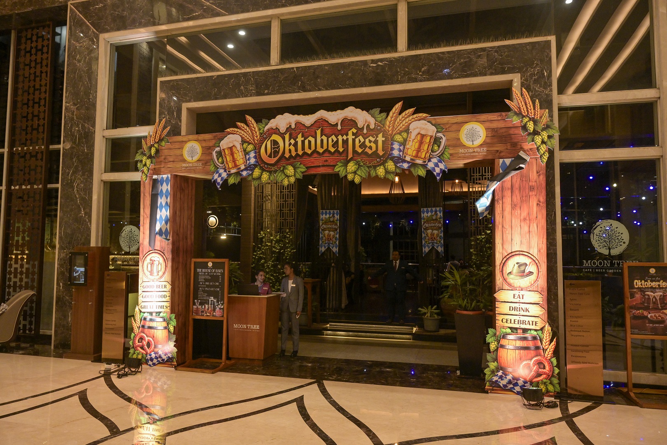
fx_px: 445
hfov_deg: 73.7
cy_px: 222
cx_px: 334
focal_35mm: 24
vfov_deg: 53.1
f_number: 5
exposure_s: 1/100
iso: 3200
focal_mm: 24
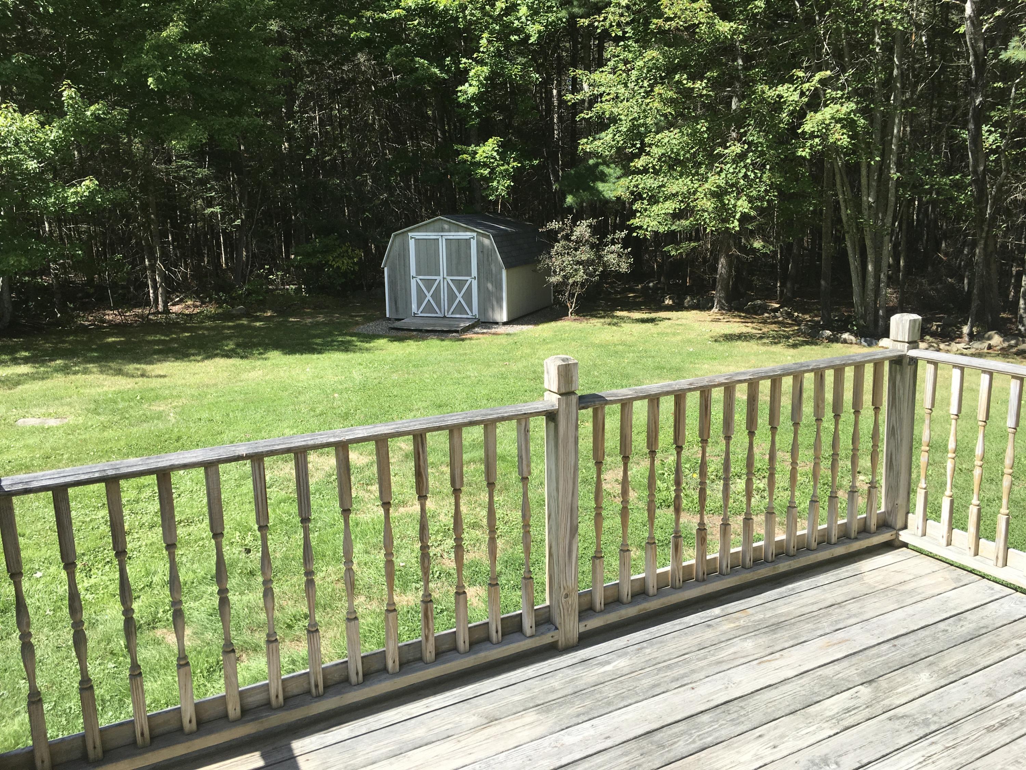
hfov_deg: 61.7
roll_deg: +0.9
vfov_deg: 48.2
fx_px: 860
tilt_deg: -14.0
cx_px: 513
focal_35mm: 29
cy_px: 385
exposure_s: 1/769
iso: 25
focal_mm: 4.15
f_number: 2.2
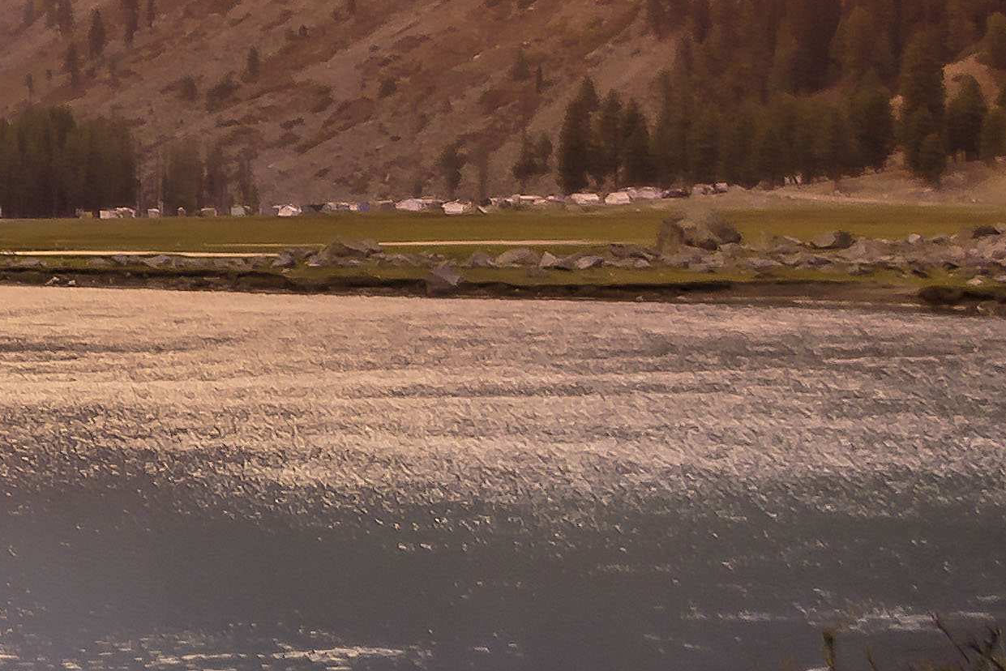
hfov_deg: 16.6
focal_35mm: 116
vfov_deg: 11.8
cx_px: -324
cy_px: 166
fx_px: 3242
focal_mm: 16
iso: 100
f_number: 4
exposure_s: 1/250
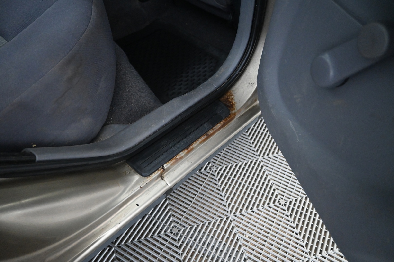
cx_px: 197
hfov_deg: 70.4
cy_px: 131
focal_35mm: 26
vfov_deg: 50.4
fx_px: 279
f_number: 4
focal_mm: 17
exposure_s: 1/50
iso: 4000
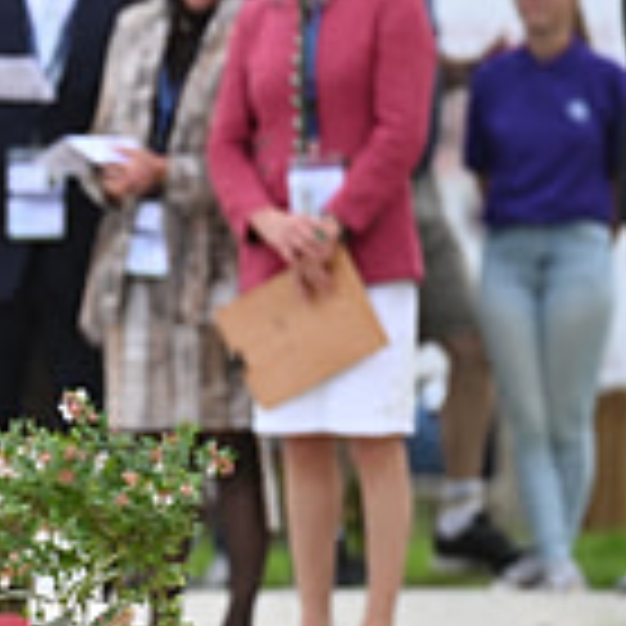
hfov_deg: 1.2
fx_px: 28992
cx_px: -662
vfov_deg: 1.2
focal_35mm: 1417
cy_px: 187
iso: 640
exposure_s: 1/1600
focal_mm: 400
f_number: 5.6
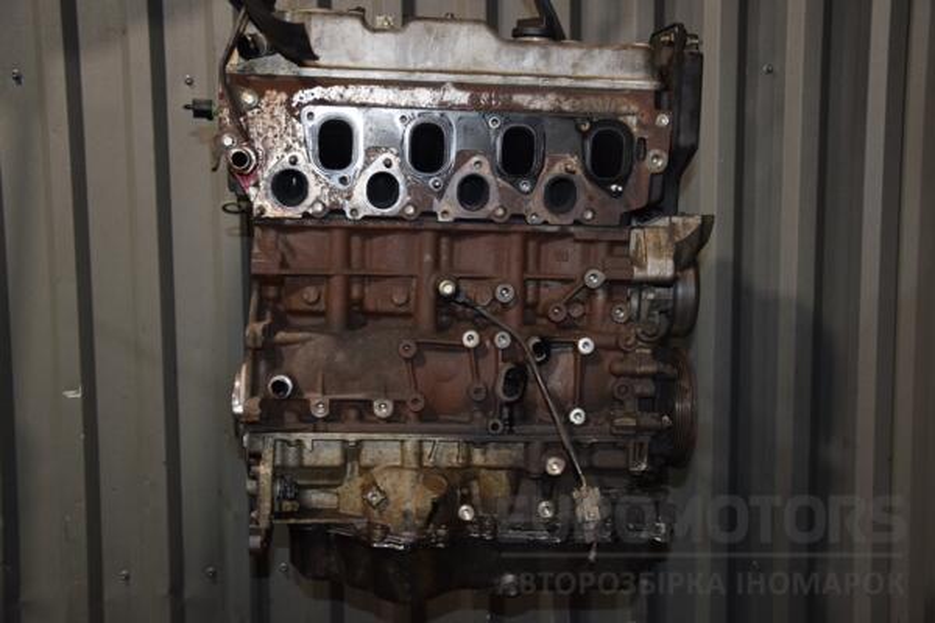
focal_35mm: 42
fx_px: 1091
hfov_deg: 46.4
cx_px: 468
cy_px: 312
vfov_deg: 31.9
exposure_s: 1/60
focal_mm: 28
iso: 800
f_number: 5
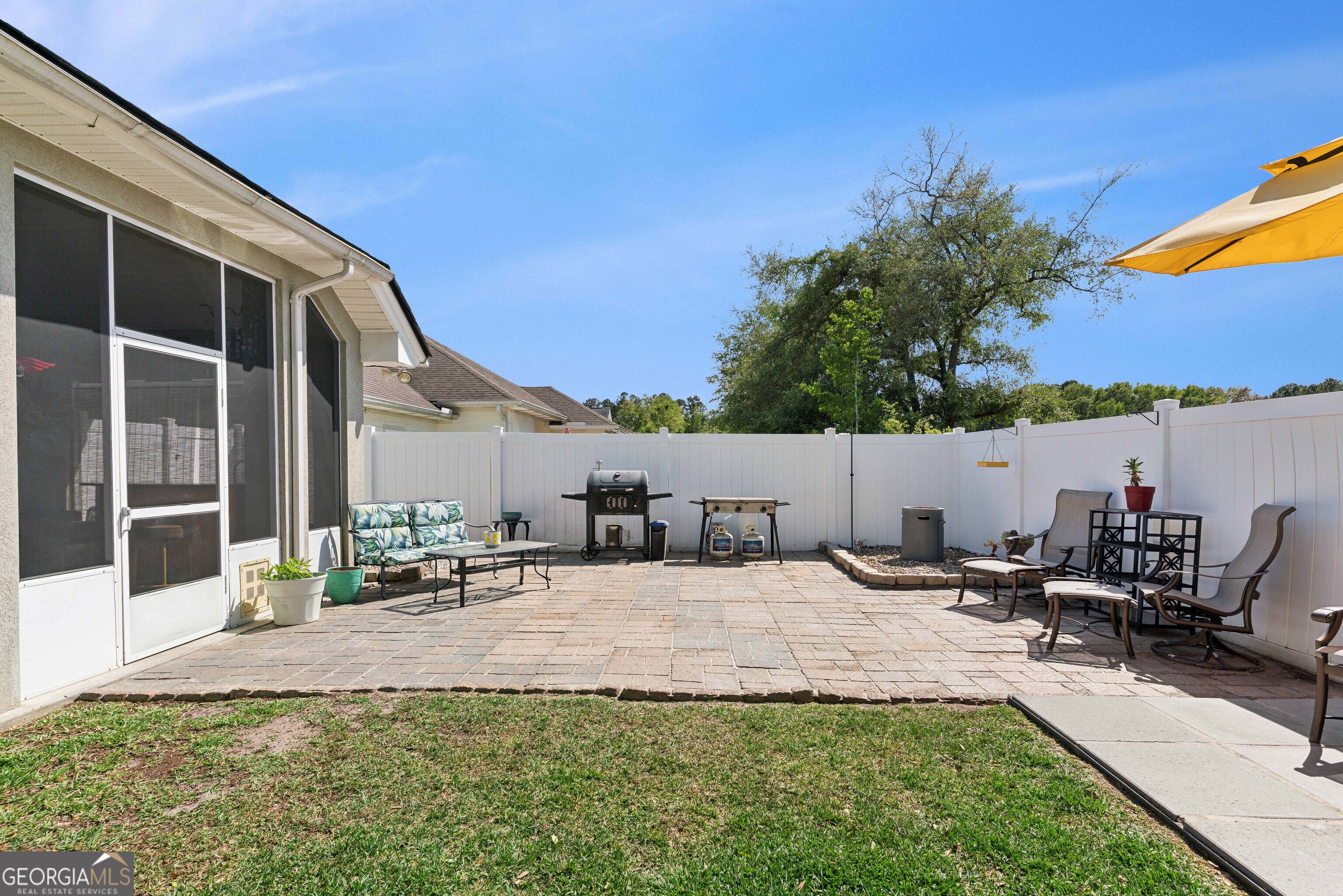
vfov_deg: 70.5
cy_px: 448
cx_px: 672
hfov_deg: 93.3
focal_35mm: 17
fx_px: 634
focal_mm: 17
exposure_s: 1/800
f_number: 8
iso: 250
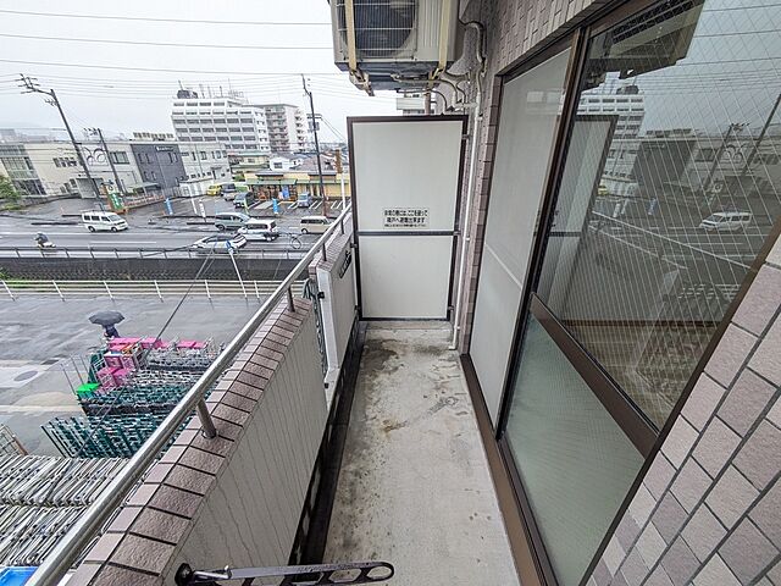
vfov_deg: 85.7
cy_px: 293
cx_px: 390
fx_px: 316
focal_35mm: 14
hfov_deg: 102.1
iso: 49
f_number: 2.2
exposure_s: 1/133
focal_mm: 1.83
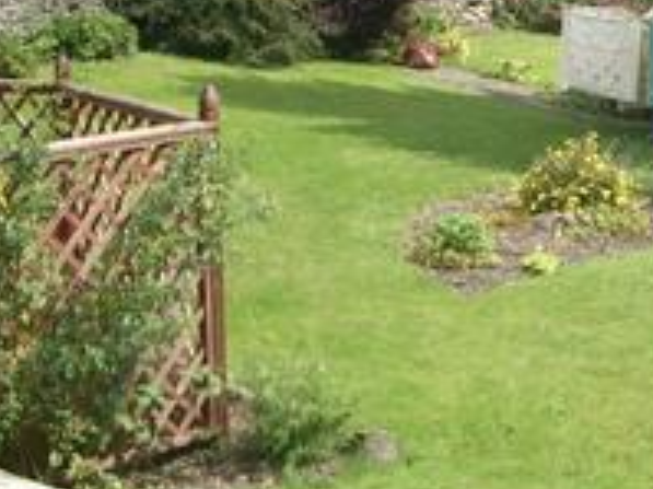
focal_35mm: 88
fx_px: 1659
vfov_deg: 16.6
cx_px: 525
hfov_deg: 22.0
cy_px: 94
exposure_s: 1/800
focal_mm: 5.8
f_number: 2.6
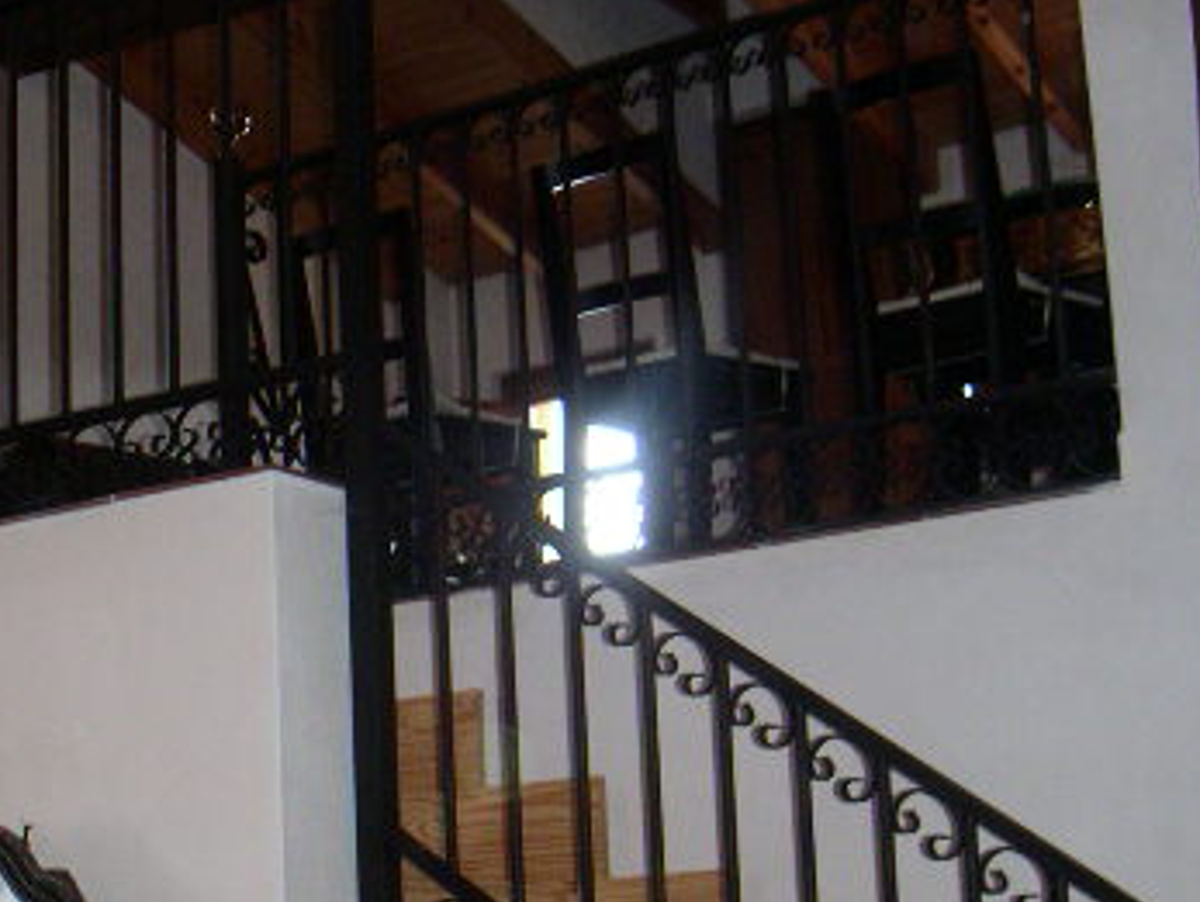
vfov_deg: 21.0
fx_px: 2429
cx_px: 301
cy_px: 522
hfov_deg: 27.4
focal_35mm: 70
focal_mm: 6
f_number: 2.8
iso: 160
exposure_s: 1/50
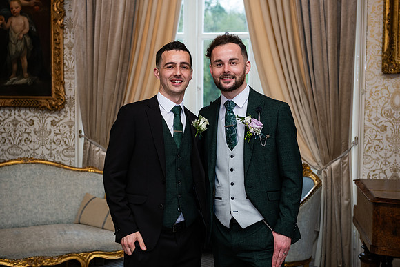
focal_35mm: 62
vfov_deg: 21.9
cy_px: 134
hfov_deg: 32.4
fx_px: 689
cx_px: 200
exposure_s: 1/160
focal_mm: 62
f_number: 5
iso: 500
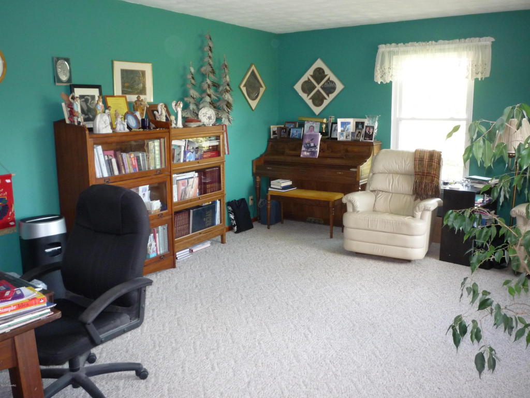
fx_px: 490
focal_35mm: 32
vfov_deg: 44.2
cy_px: 199
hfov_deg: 56.8
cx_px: 265
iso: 320
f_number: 3.3
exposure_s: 1/30
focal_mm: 5.2
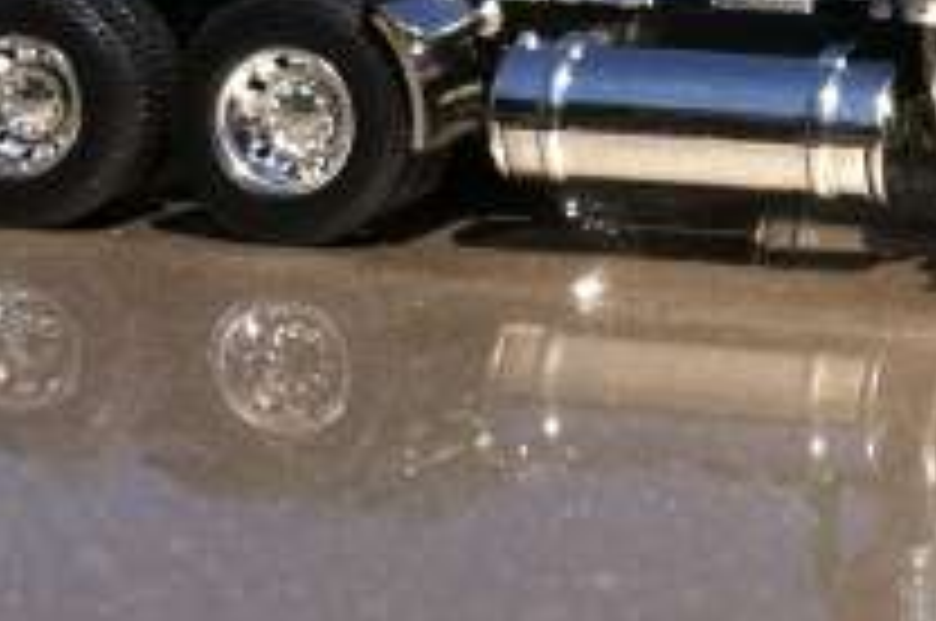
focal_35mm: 112
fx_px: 2907
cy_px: -63
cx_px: 1035
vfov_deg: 12.0
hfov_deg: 17.6
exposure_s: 1/968
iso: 80
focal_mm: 3.85
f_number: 2.8
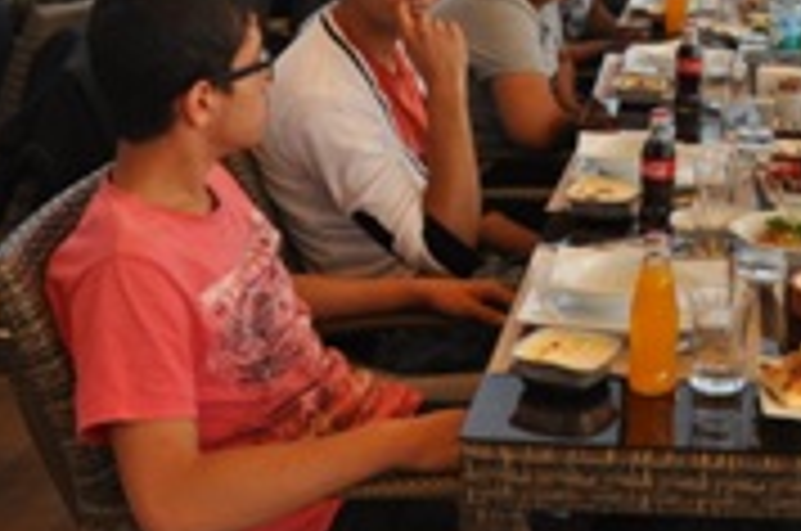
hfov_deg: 27.9
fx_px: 1510
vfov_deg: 19.3
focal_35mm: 68
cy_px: -9
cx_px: 801
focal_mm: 18
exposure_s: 1/60
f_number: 4
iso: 800
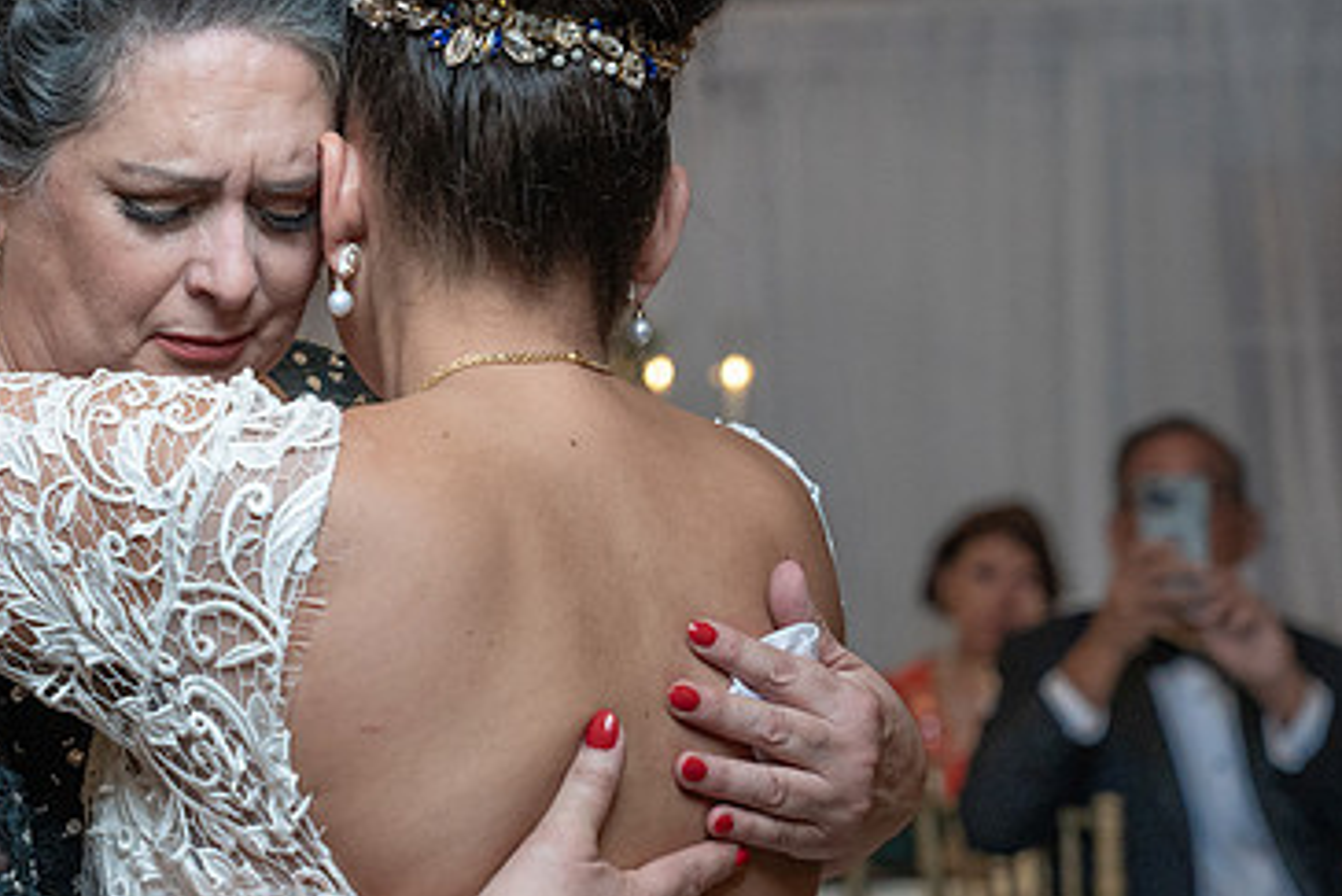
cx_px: 266
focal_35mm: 120
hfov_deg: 16.9
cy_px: 471
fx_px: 4475
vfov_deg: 11.4
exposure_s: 1/200
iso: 2000
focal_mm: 70
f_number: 4
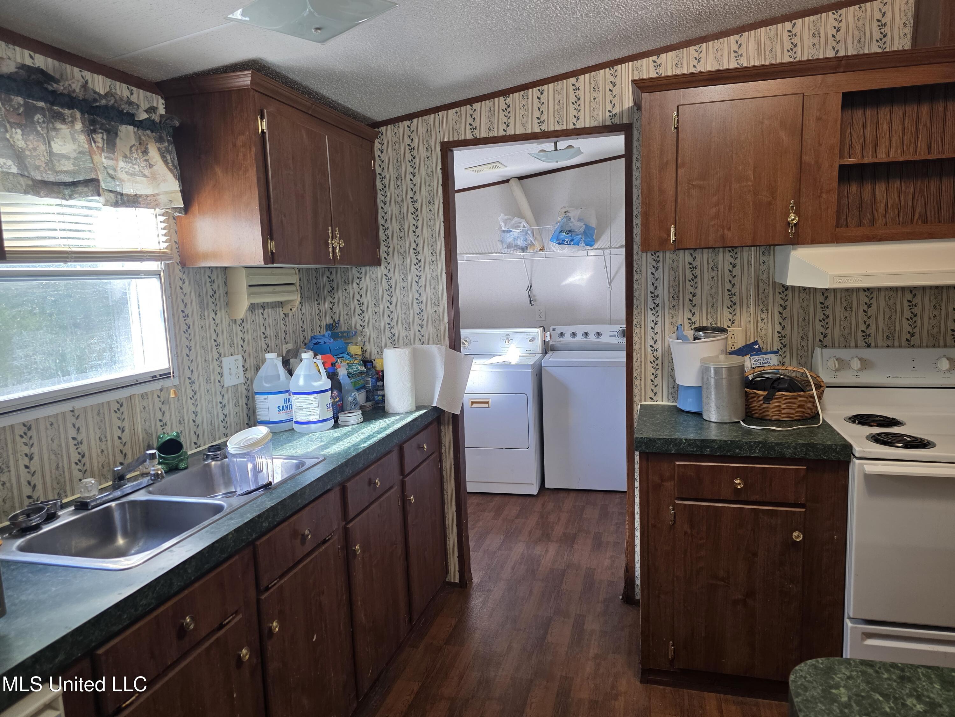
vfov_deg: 58.9
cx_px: 478
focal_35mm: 23
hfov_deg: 73.9
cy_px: 358
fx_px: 635
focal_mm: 6.3
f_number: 1.7
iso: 125
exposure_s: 1/120
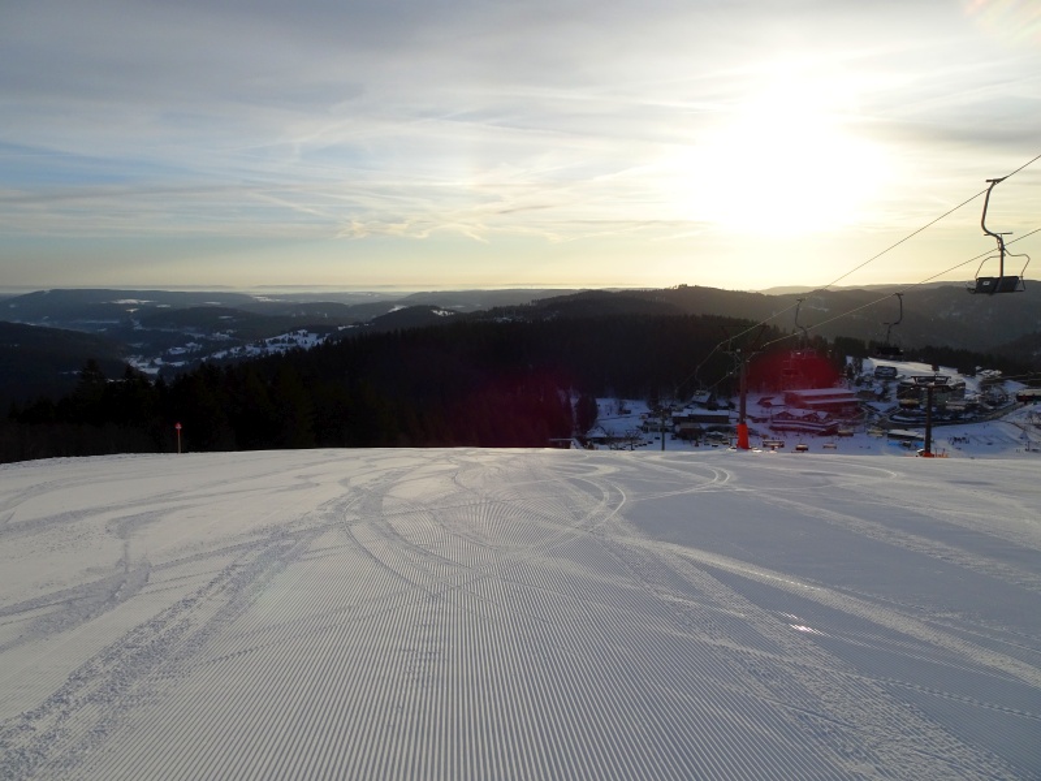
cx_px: 520
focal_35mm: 24
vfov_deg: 56.8
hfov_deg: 71.6
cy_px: 390
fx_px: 722
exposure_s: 1/1250
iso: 80
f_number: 3.5
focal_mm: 4.1
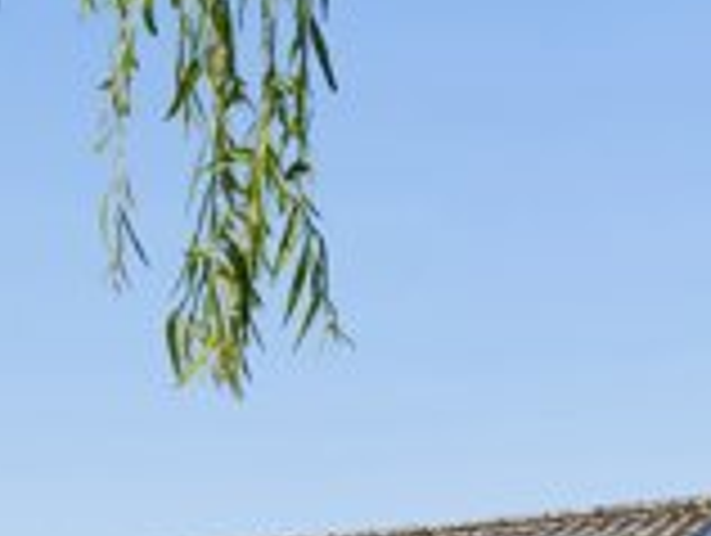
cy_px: 962
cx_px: 36
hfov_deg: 18.2
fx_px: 2173
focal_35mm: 106
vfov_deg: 12.8
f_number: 8
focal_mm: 14.5
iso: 250
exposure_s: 1/800
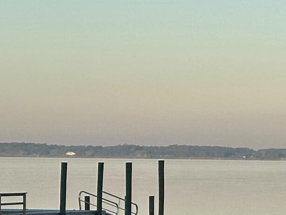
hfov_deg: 7.9
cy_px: 109
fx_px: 1934
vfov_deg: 6.4
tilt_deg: +1.0
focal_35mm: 234
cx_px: 650
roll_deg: -1.1
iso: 64
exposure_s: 1/2469
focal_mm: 6.86
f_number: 1.78
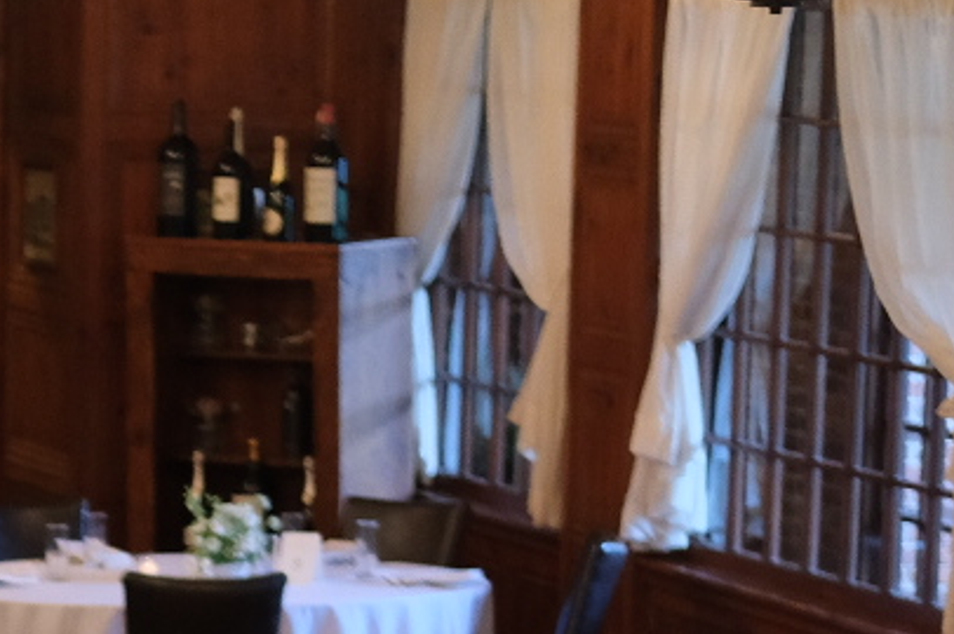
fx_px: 6143
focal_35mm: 232
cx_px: -540
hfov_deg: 8.6
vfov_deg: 5.7
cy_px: 1367
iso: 1250
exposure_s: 1/105
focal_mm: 35
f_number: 2
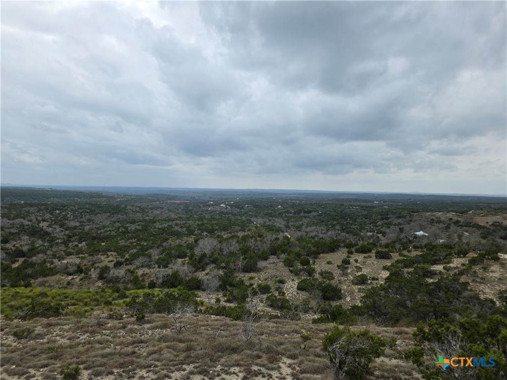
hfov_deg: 73.9
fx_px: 337
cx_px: 254
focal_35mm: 23
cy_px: 190
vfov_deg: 58.9
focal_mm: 6.3
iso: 80
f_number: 1.7
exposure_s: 1/4057
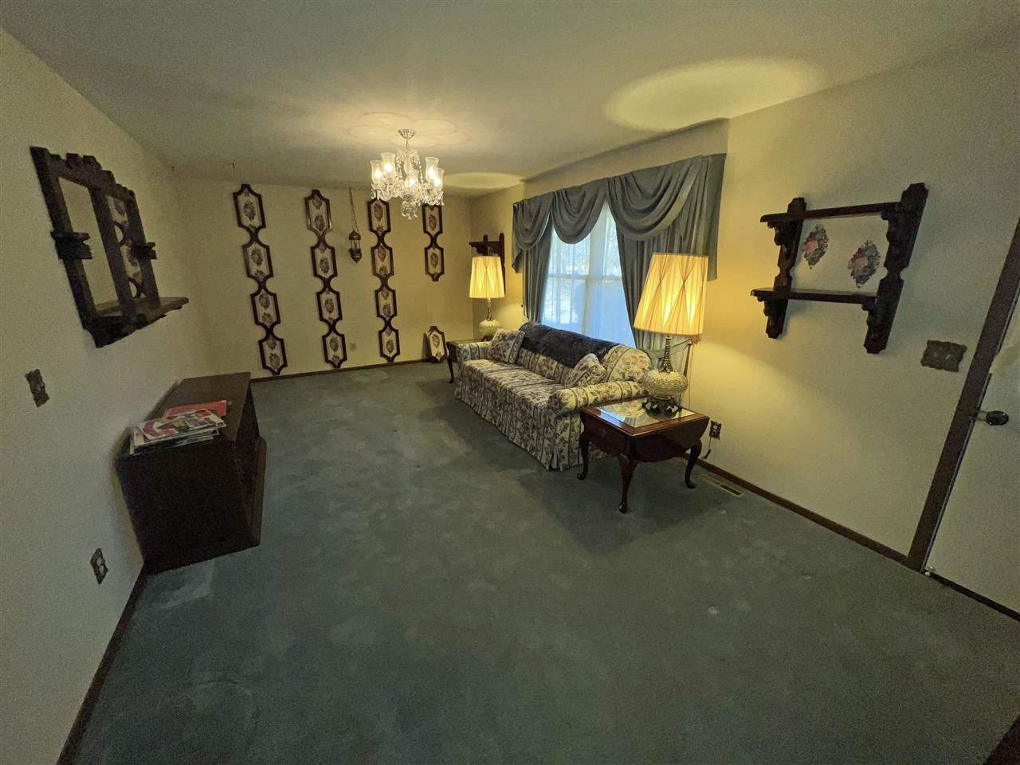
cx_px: 510
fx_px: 383
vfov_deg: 89.9
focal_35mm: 13
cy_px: 382
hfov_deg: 106.2
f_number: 1.8
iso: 40
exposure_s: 1/122
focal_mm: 1.57
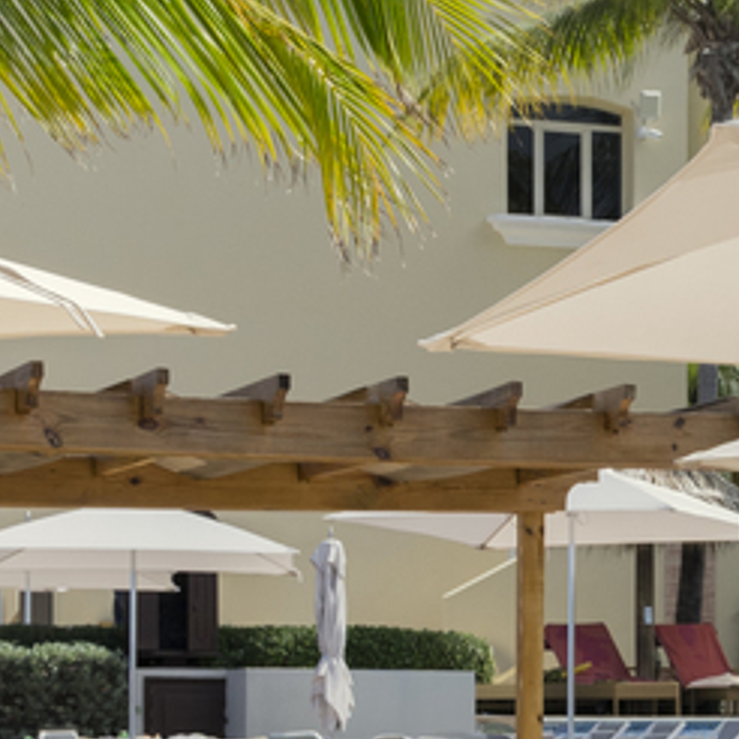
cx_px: 1313
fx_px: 4034
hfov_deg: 9.9
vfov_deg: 10.4
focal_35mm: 167
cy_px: 628
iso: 320
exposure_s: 1/1250
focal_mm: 32
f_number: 7.1
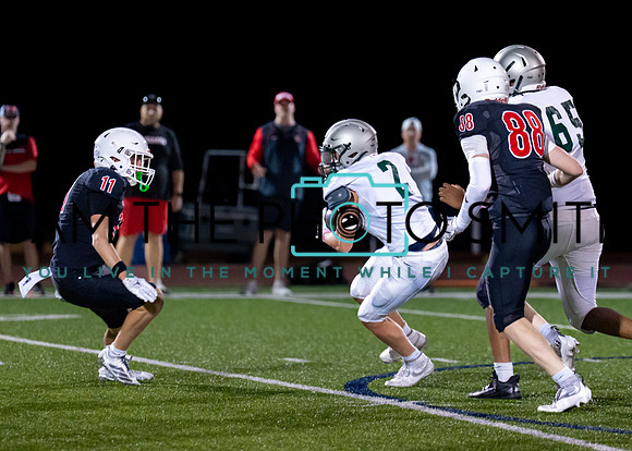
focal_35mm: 311
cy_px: 180
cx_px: 392
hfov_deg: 6.5
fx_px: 5580
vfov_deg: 4.6
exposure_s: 1/1000
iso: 2000
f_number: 2.8
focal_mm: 164
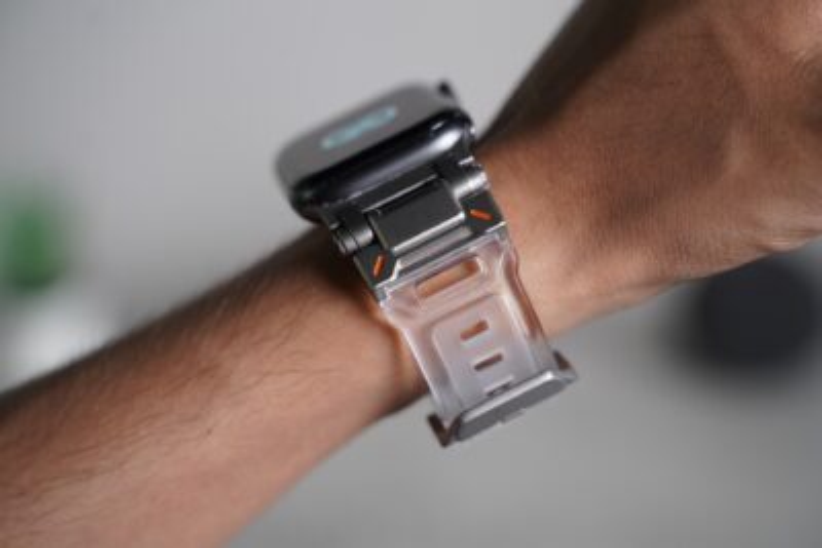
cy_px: 274
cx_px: 411
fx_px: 1530
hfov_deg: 30.1
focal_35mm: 67
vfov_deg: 20.3
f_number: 4
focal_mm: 67
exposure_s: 1/90
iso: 1250
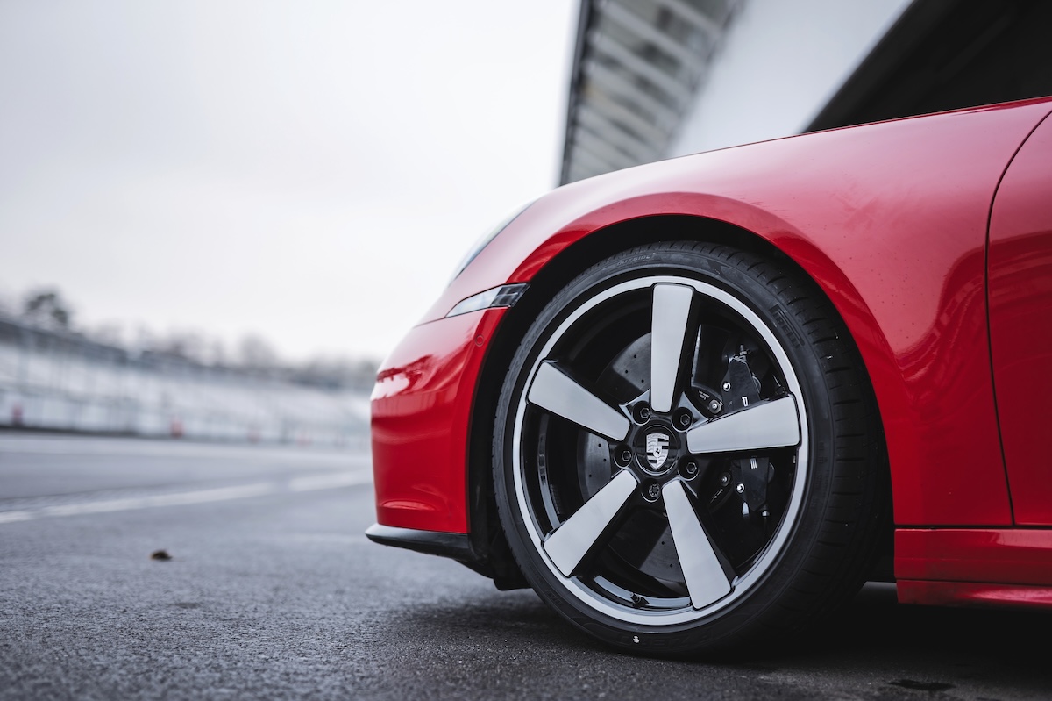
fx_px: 1460
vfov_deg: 27.0
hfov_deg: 39.6
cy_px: 350
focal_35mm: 50
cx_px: 526
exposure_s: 1/320
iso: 250
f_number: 1.8
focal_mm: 50
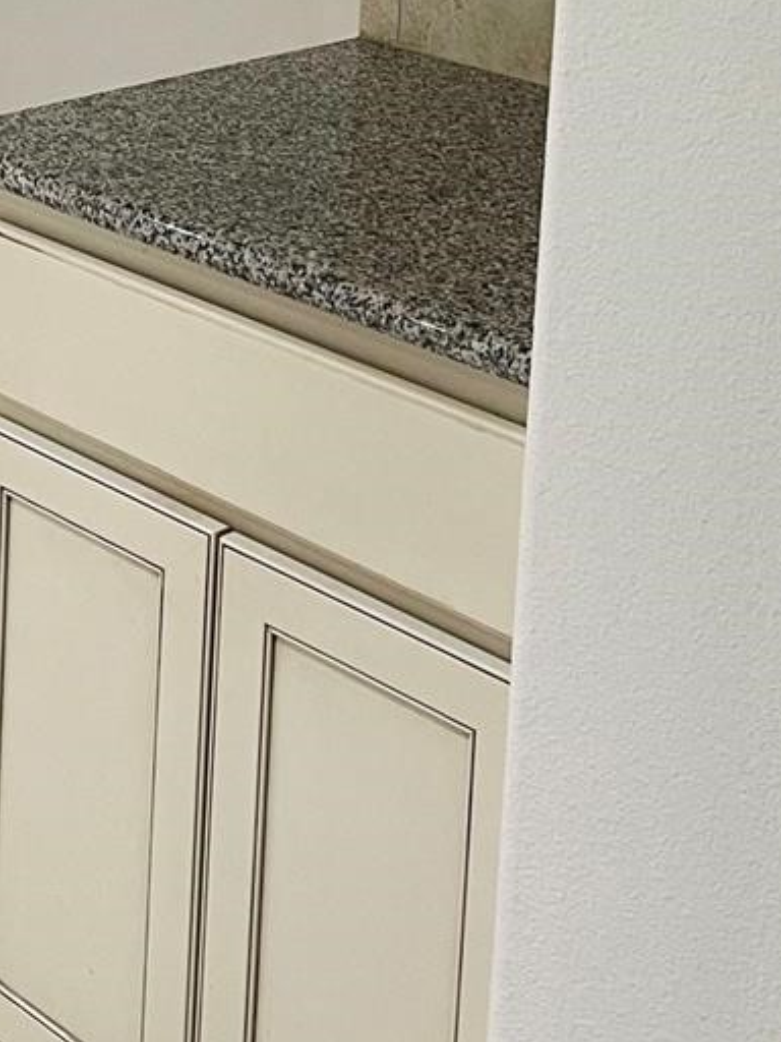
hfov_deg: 18.0
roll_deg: -3.1
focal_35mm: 78
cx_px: -132
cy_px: -338
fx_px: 2346
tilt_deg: -5.2
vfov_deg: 22.3
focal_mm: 5.1
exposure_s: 1/60
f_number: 1.6
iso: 100
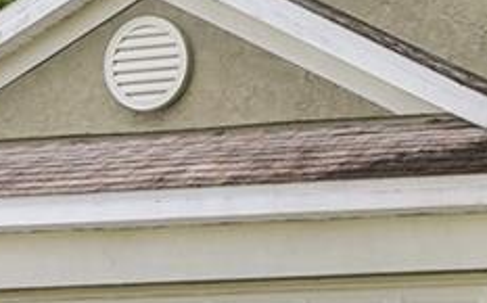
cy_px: 96
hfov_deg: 10.7
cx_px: 738
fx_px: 2505
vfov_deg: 6.9
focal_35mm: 189
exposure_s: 1/80
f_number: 9
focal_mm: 18
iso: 200
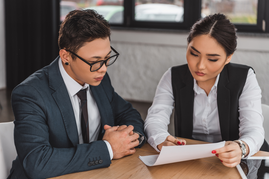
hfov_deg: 32.4
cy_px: 90
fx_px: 463
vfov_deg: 21.9
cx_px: 134
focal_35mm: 62
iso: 160
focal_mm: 62
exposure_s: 1/200
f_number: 3.5
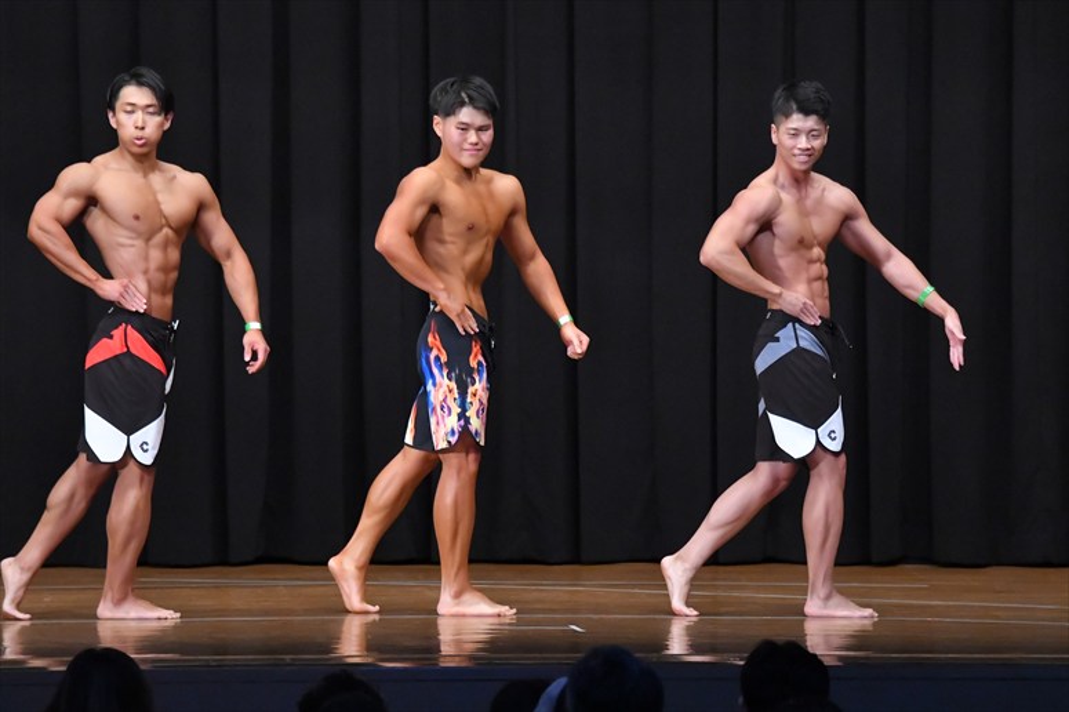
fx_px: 5995
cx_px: 534
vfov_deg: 6.8
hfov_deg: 10.2
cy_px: 356
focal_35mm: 202
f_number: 5.6
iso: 8000
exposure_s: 1/400
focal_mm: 135
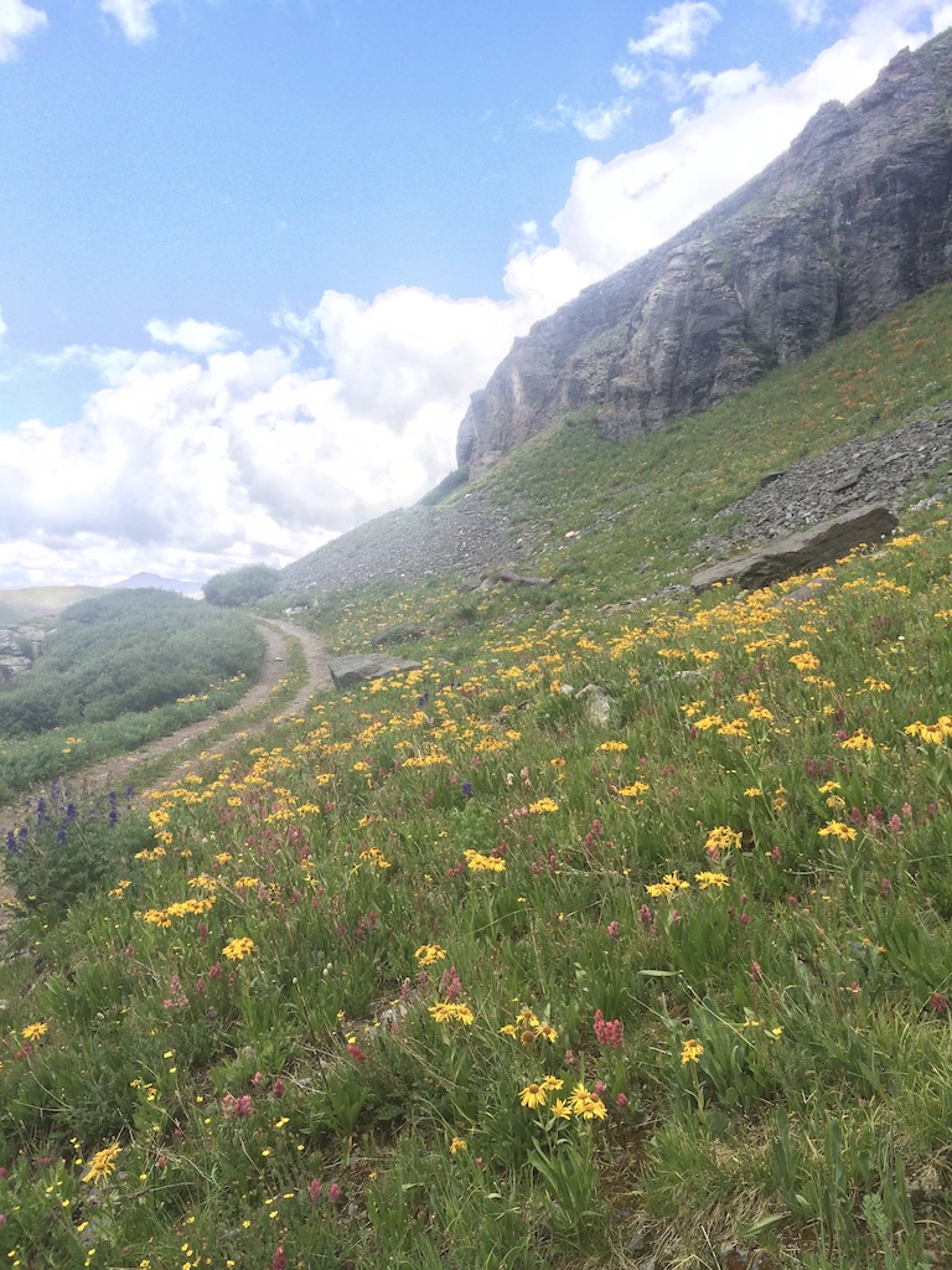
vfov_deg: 61.7
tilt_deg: -0.7
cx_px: 476
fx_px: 1063
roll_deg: -1.3
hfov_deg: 48.2
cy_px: 635
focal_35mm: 29
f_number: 2.2
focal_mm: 4.15
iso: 32
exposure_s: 1/612
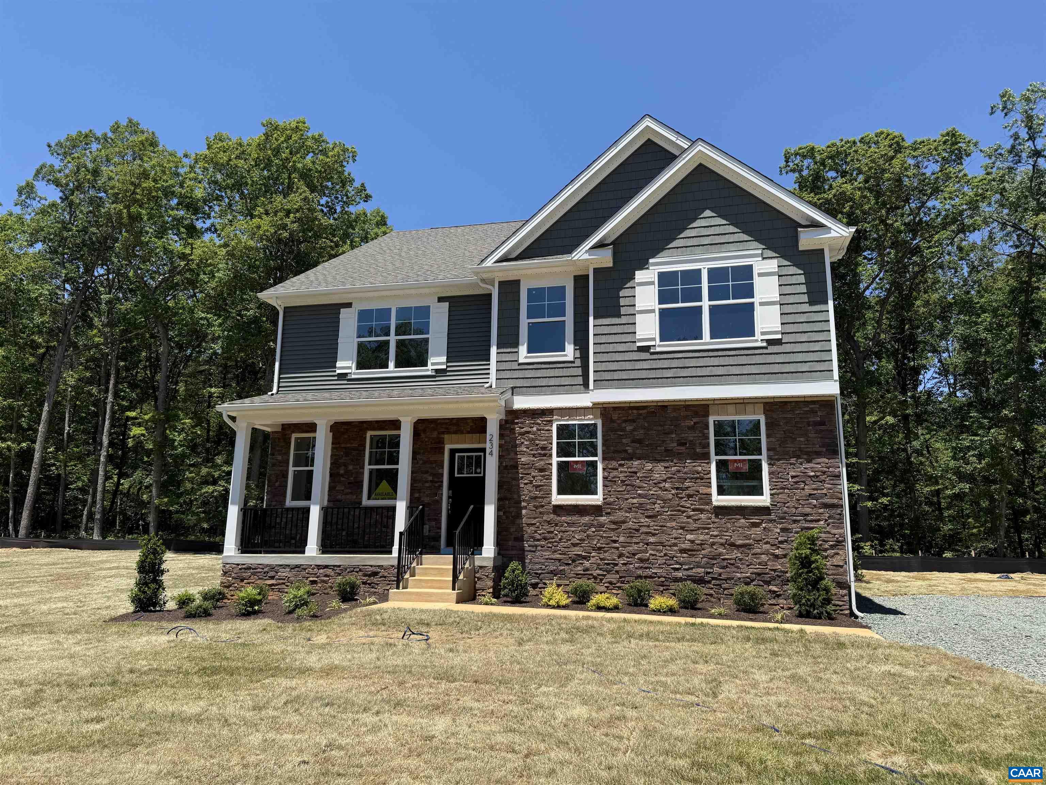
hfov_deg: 71.6
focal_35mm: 24
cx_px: 523
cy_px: 392
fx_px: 725
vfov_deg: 56.8
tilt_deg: +12.3
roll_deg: -1.4
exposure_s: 1/3584
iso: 80
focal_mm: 6.76
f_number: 1.78
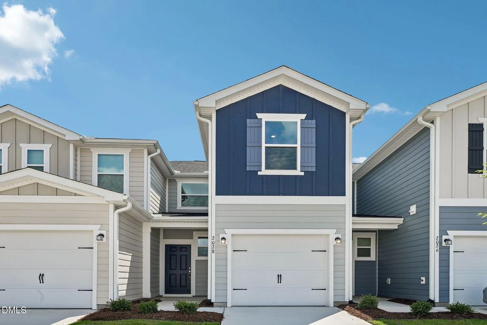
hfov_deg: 73.7
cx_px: 244
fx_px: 325
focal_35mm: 24
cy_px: 162
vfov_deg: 53.1
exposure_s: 1/500
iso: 200
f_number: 9
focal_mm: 24
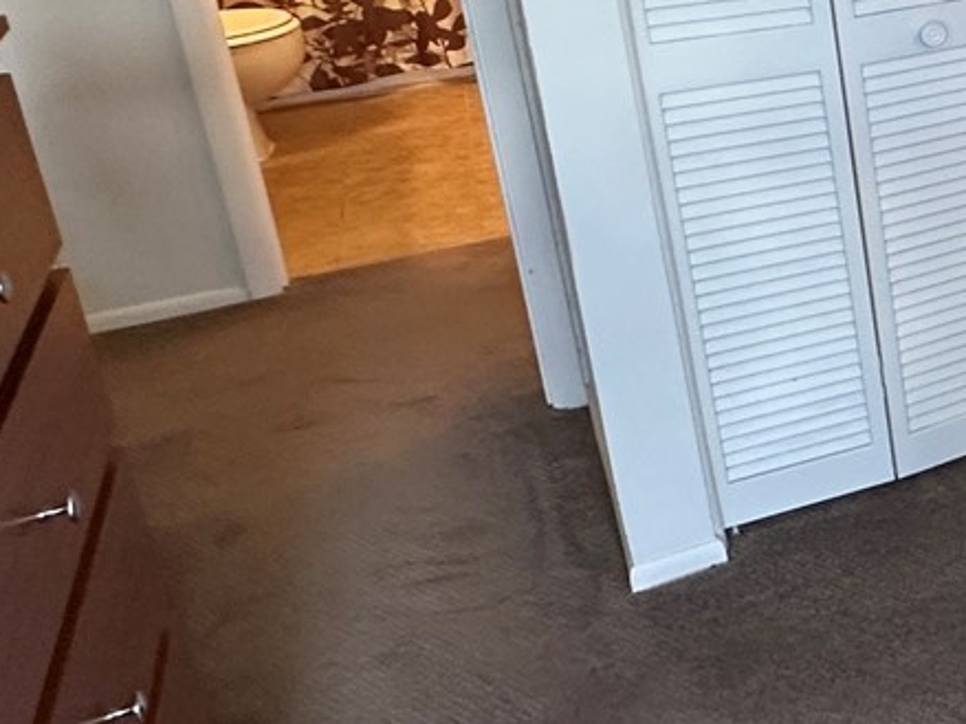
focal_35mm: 51
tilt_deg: -15.7
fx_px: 1423
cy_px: 24
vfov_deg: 27.2
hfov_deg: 25.4
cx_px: 1536
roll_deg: -1.1
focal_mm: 2.22
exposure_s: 1/60
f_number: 2.2
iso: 200
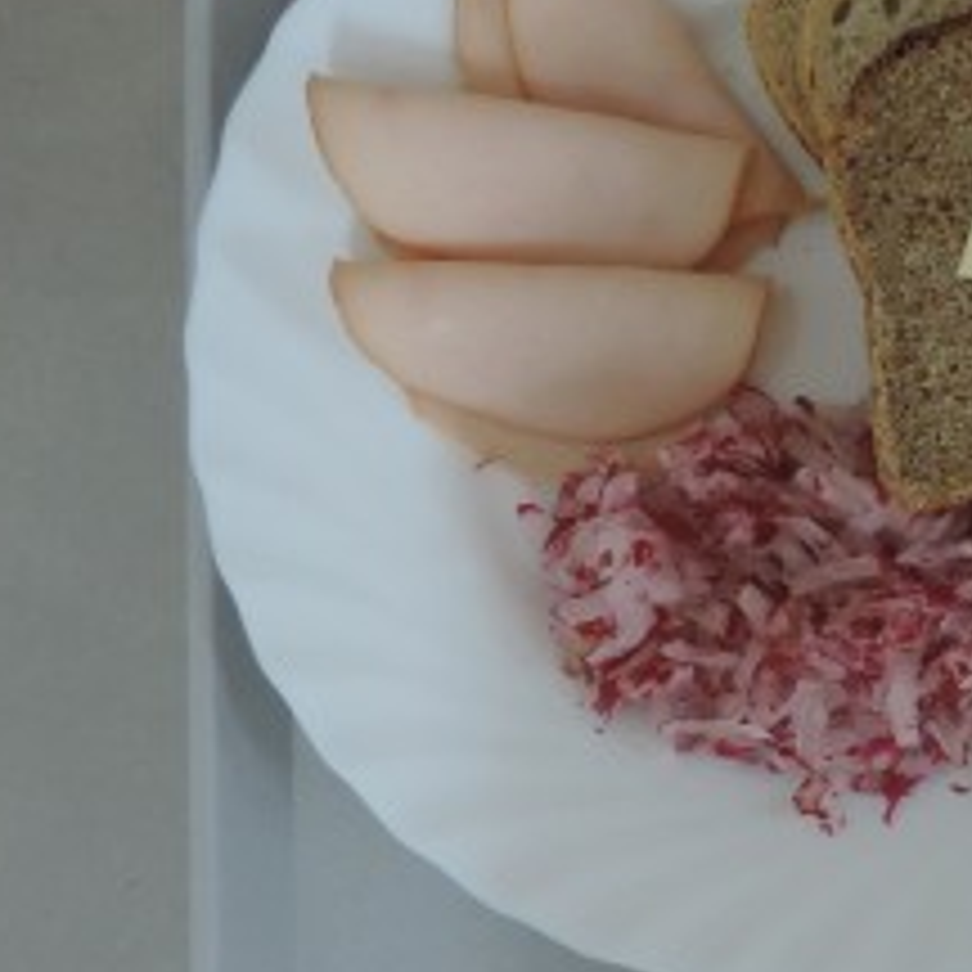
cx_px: 1242
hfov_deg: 25.0
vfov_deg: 28.6
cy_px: 538
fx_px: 1906
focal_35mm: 60
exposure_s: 1/20
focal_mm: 4.3
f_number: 3
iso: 400
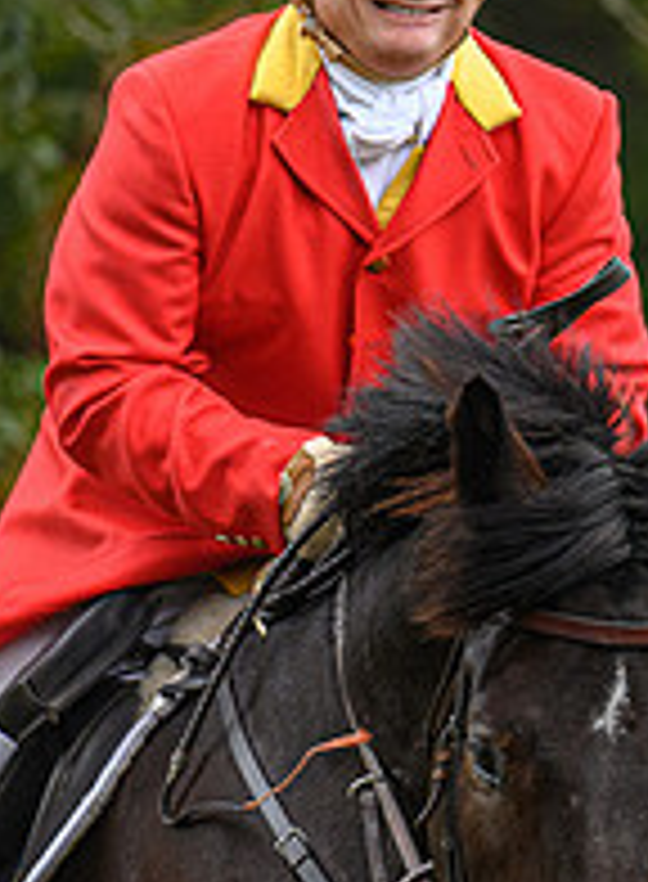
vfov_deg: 2.5
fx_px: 20184
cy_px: 435
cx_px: 1149
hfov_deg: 1.8
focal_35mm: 798
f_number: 3.5
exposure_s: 1/640
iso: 800
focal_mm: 185
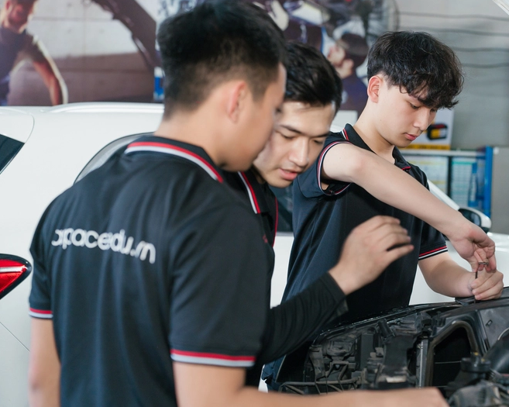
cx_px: 297
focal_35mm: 56
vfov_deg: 27.1
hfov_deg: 33.5
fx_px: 843
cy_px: 201
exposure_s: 1/160
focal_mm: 49
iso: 500
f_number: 3.2
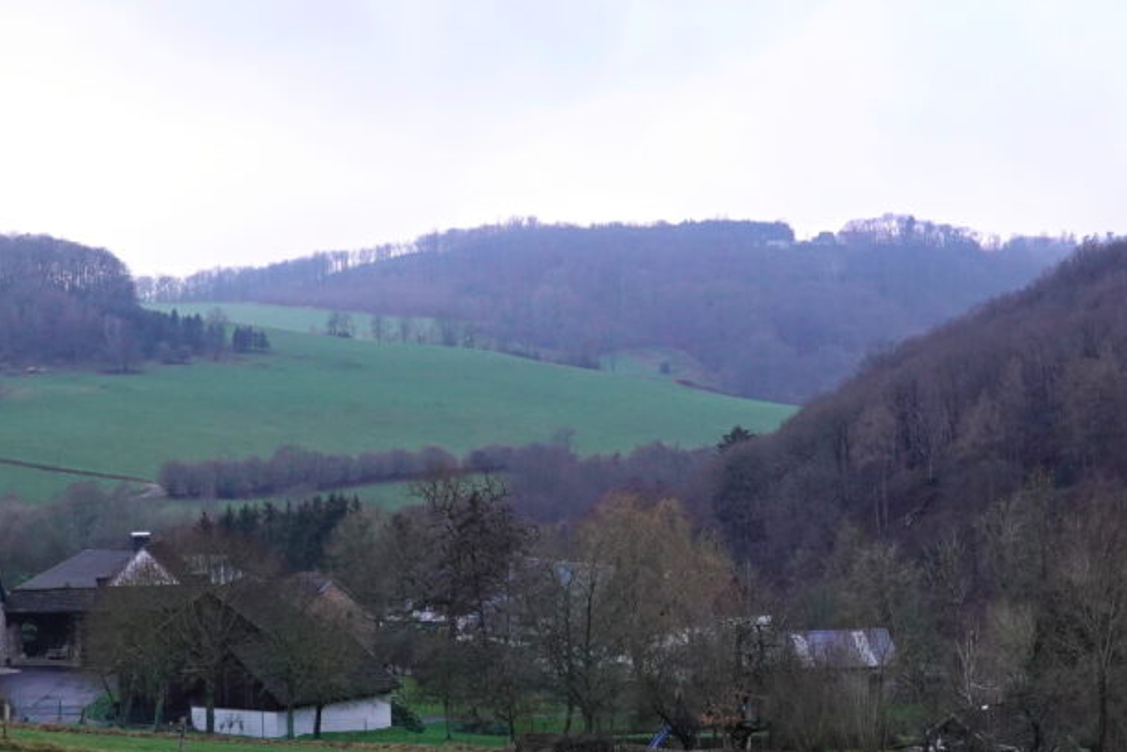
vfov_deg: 15.7
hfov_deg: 23.4
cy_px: 532
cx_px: 487
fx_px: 2725
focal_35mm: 87
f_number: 3.5
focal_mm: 14.12
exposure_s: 1/40
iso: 320
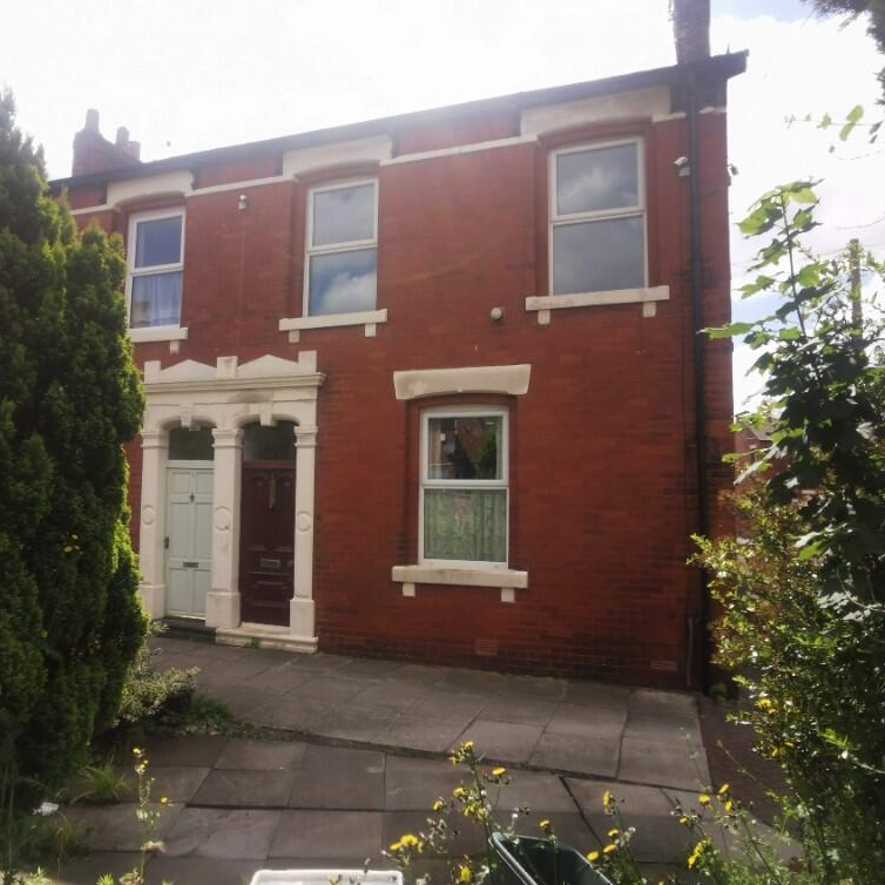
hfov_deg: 64.8
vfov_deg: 65.0
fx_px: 694
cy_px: 440
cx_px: 386
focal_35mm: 24
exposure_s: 1/796
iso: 50
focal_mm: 2.26
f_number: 2.2
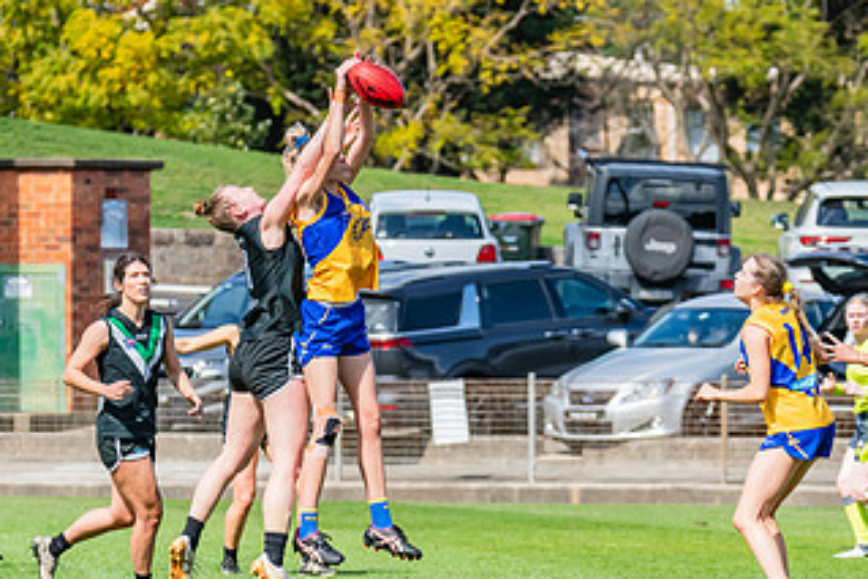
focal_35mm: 437
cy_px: 311
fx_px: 10541
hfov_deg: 4.7
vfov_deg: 3.1
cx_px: 378
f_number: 8
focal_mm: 240
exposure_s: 1/1600
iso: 800
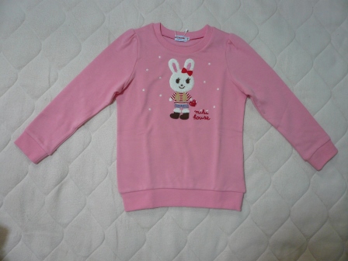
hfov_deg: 63.4
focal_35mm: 28
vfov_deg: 49.7
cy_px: 130
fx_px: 281
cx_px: 174
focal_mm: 4.6
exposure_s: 1/30
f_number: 2.8
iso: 200
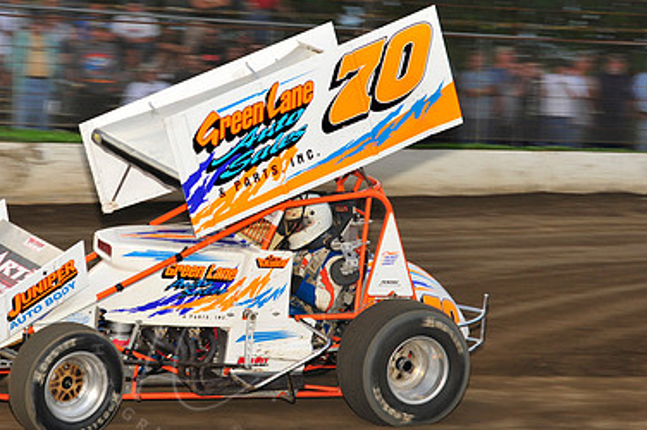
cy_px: 184
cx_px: 194
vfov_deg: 8.5
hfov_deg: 12.7
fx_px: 2909
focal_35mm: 162
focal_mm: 105
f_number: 7.1
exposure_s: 1/320
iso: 640
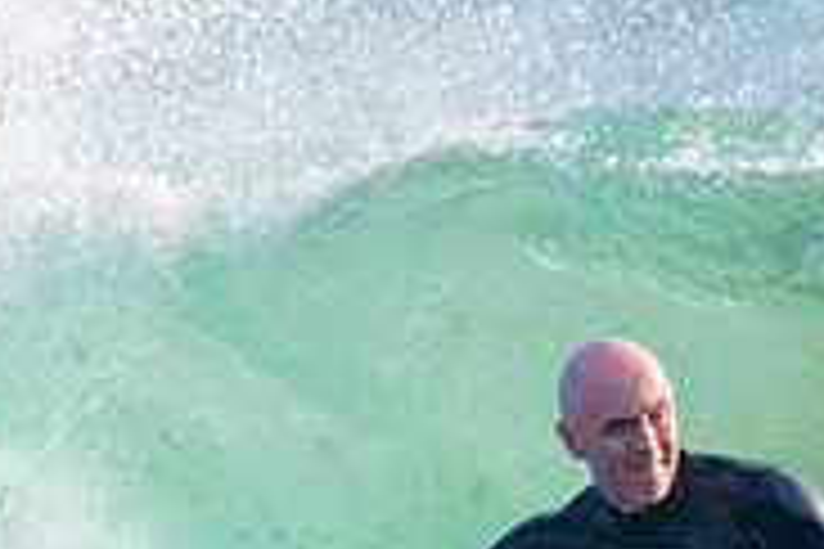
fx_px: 73902
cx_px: 743
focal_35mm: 3229
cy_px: 638
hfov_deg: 0.6
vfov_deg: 0.4
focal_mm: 800
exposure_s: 1/2000
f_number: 13
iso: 2200
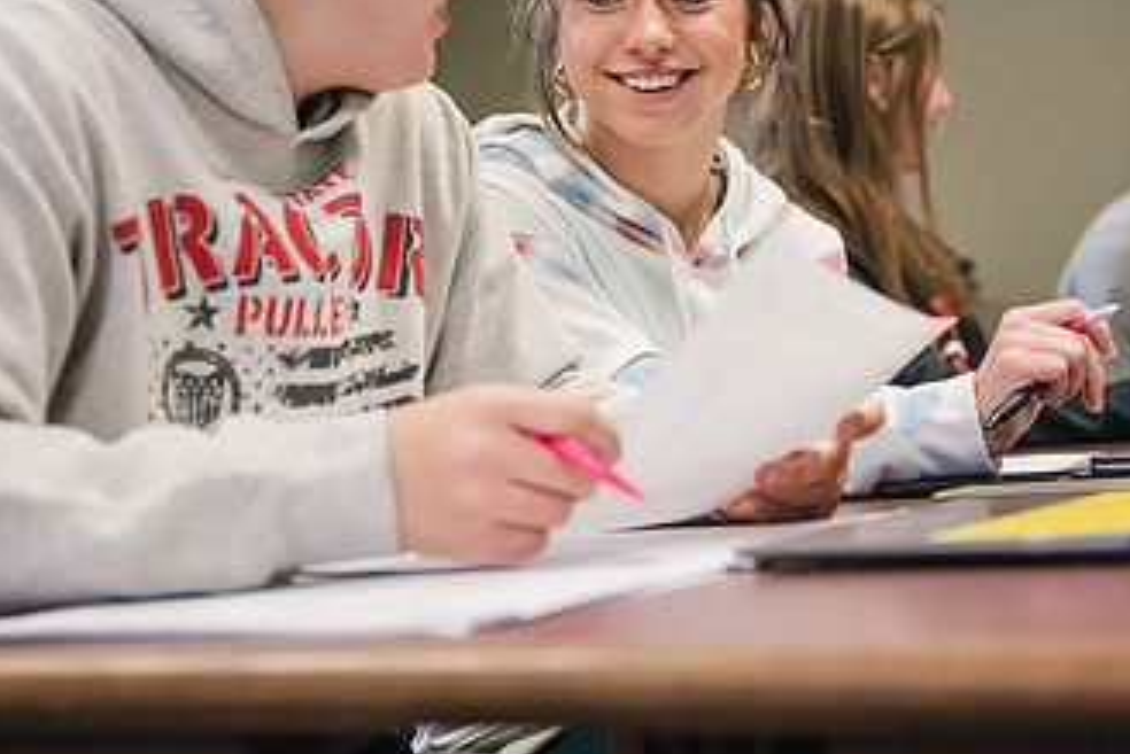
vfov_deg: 15.9
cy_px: 98
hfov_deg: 23.8
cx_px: 761
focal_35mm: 85
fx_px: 2669
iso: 1250
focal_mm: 48
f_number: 2.8
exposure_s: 1/200
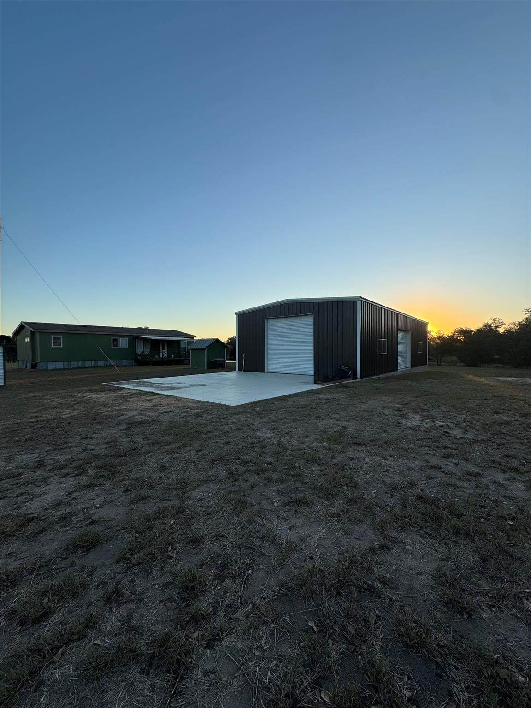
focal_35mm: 14
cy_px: 354
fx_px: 286
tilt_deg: -0.8
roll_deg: +0.8
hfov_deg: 85.7
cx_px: 266
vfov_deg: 102.1
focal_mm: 2.22
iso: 40
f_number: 2.2
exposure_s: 1/625
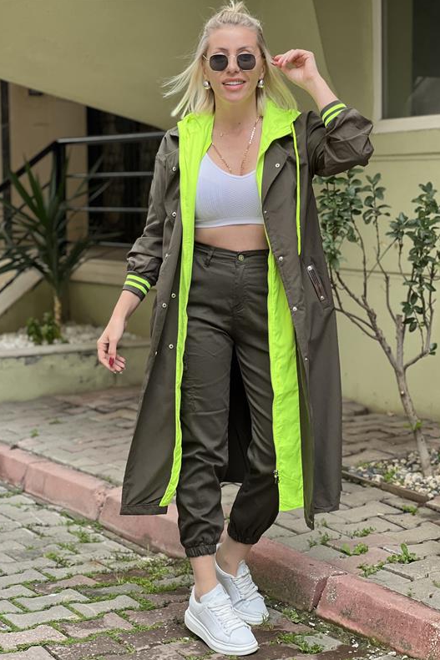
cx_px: 240
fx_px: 1486
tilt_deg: -4.3
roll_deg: +0.1
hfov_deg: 16.8
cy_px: 330
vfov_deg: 25.1
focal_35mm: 81
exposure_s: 1/121
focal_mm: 9
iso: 64
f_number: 2.8
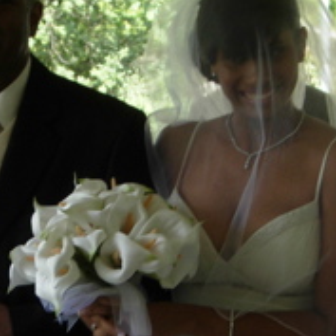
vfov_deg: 7.0
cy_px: 257
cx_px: 158
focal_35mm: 249
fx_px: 2734
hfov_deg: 7.0
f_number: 3.9
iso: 50
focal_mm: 15.7
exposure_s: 1/78.3
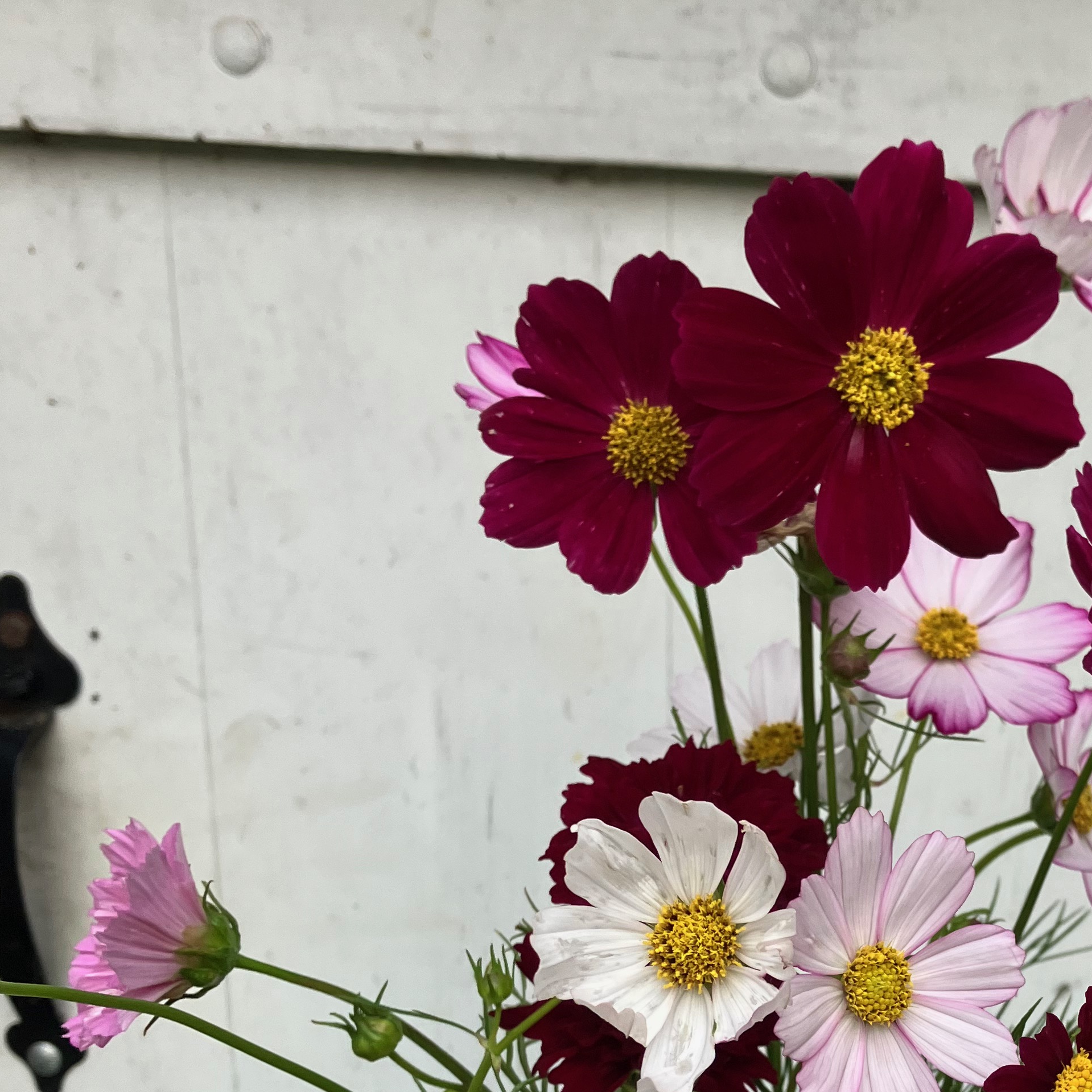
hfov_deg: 32.1
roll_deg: -2.5
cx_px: 841
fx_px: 1856
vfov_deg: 31.7
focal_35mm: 52
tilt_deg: -18.5
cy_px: 907
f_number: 1.8
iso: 64
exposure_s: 1/121
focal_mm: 3.99
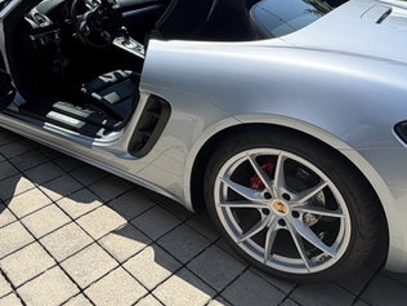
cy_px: 136
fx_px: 400
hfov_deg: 53.8
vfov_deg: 41.7
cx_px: 175
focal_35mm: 34
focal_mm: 2.22
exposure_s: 1/770
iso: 25
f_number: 2.2
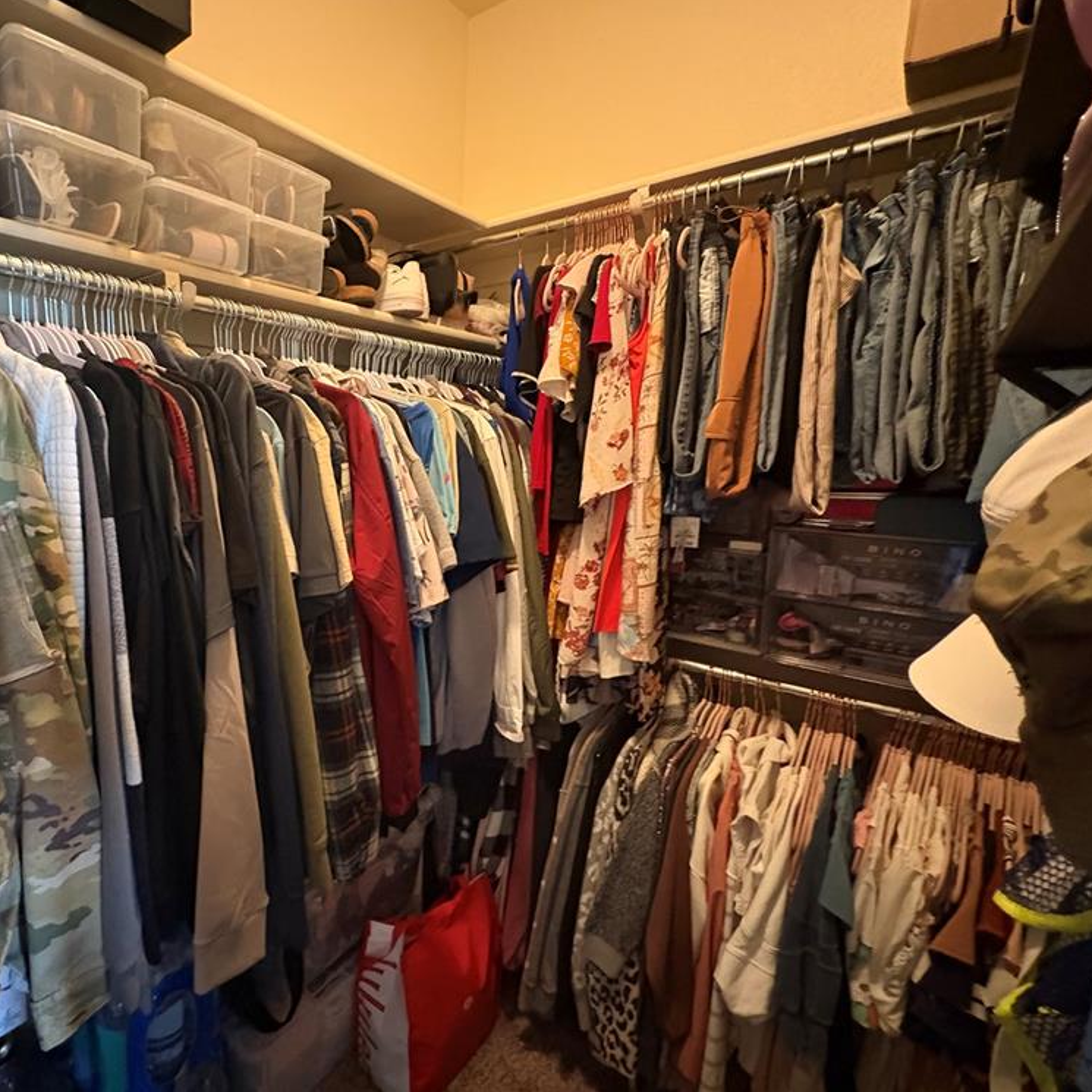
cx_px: 372
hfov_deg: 81.4
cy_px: 533
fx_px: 607
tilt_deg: -8.9
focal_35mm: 17
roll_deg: -0.5
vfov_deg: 84.0
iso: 1250
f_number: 2.2
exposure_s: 1/30
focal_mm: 2.22
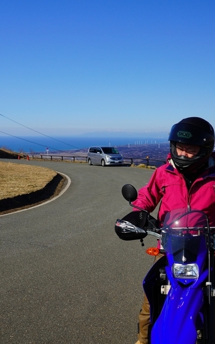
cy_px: 173
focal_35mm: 37
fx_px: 347
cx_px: 128
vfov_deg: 52.8
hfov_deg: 34.3
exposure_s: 1/800
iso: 320
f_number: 8
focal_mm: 24
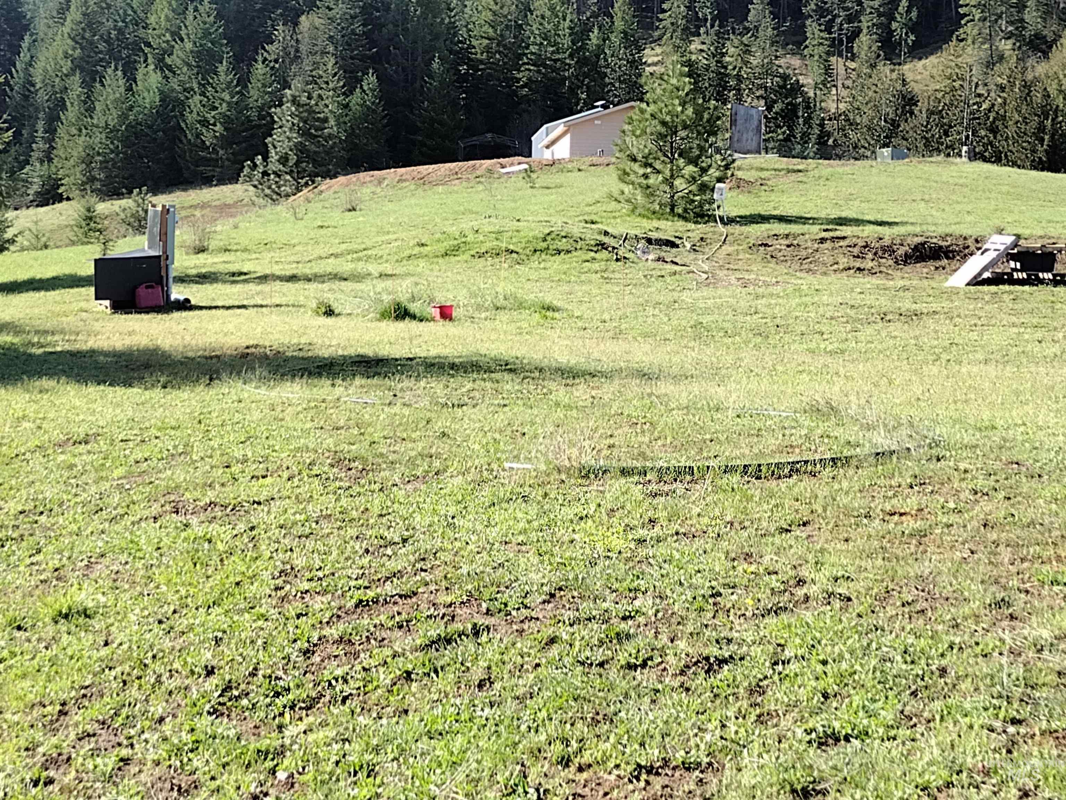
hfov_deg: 65.3
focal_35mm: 27
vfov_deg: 51.4
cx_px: 533
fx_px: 831
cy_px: 400
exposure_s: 1/679
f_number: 1.7
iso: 100
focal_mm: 4.71
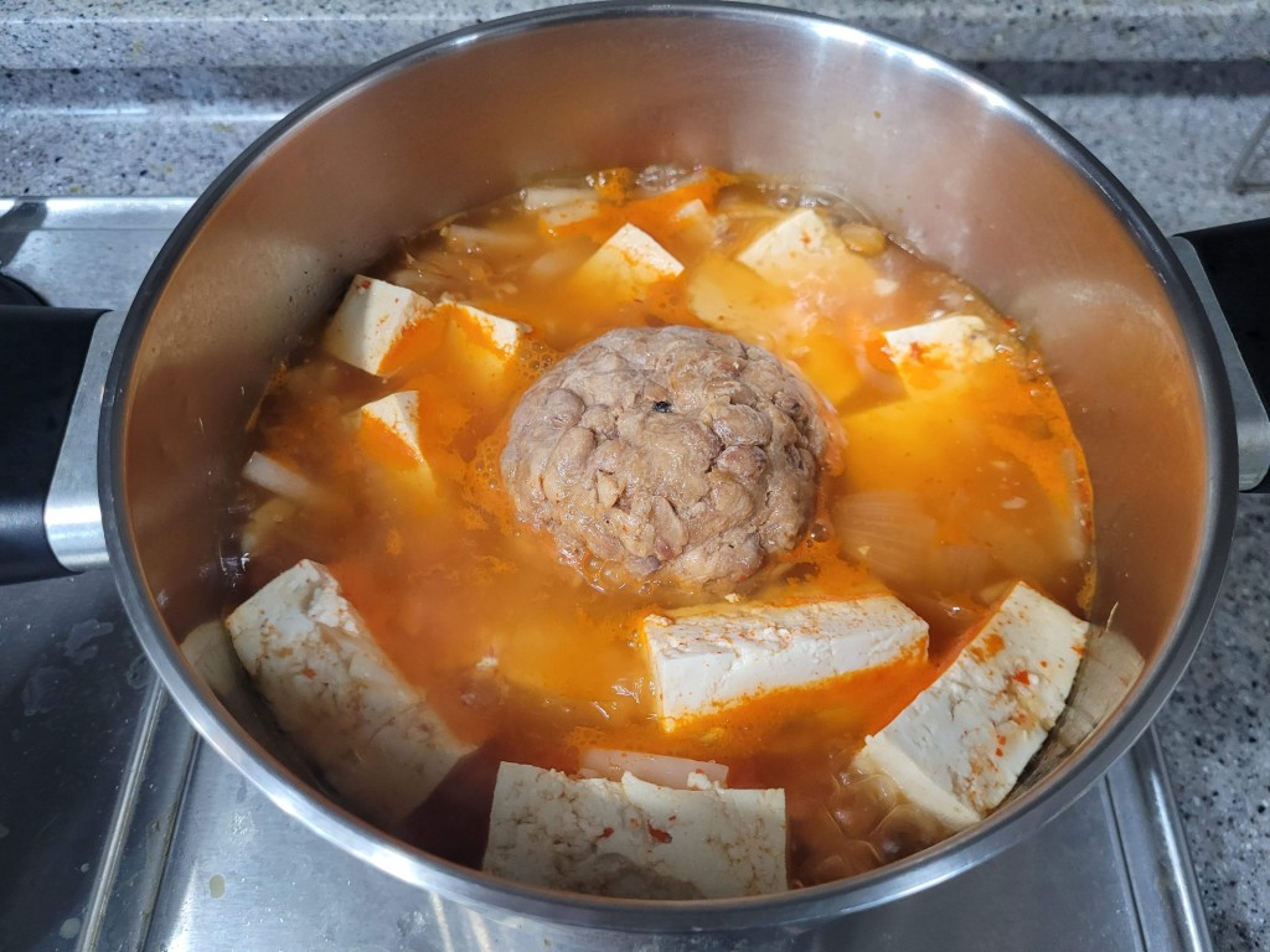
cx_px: 635
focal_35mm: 26
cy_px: 476
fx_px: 954
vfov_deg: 53.1
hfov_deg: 67.3
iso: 320
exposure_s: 1/40
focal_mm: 5.4
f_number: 1.8
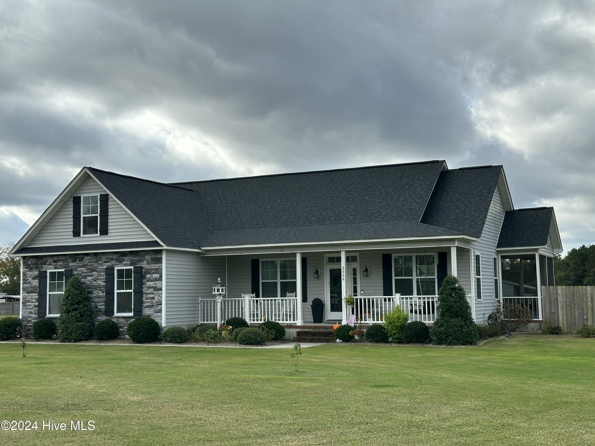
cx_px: 298
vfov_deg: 30.3
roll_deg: +1.2
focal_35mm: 48
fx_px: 825
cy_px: 223
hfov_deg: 39.7
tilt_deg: +6.0
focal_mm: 6.86
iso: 64
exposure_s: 1/2667
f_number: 1.78
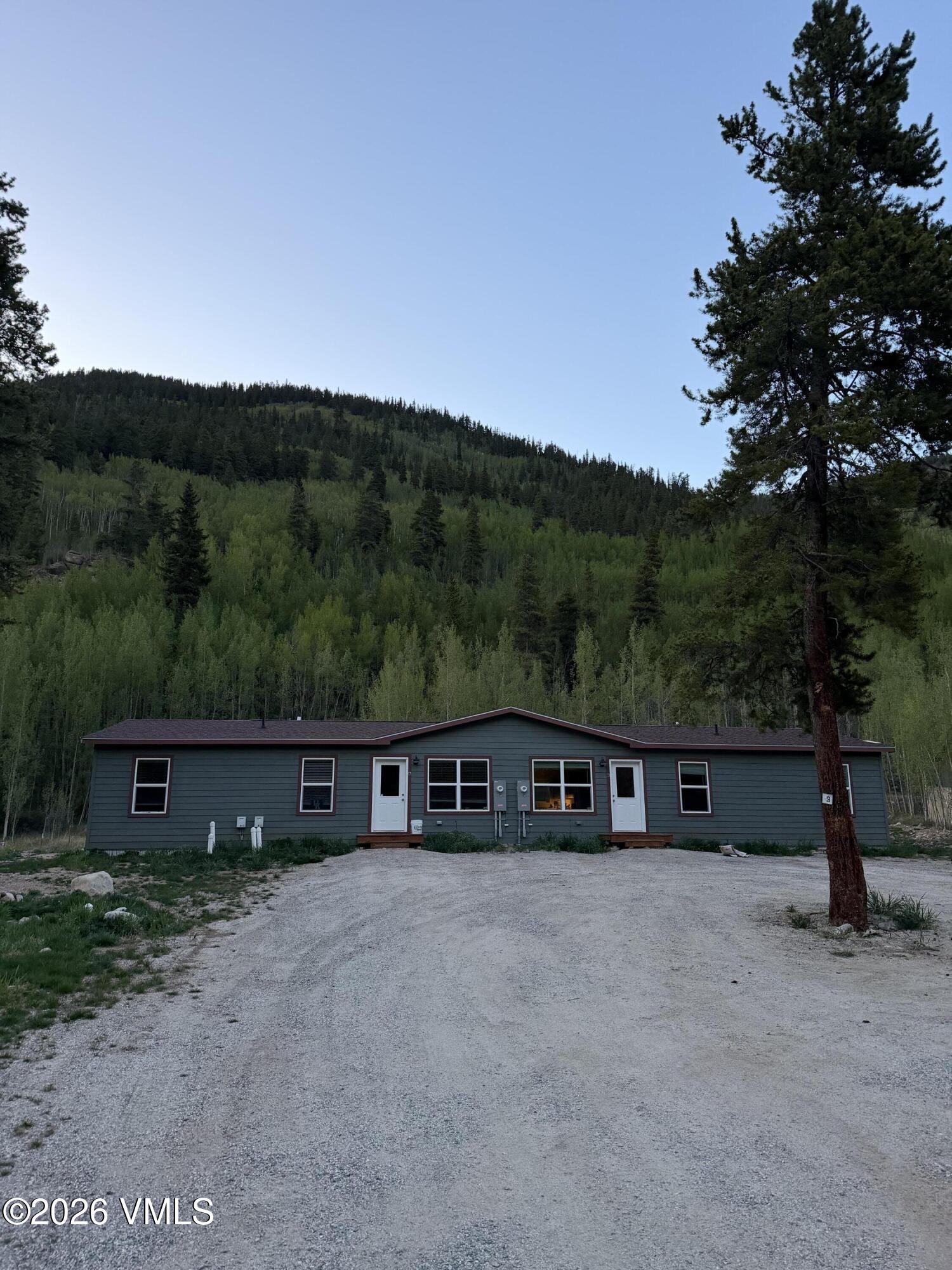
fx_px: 880
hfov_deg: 56.8
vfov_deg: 71.6
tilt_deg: +12.4
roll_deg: +1.3
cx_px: 476
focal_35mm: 24
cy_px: 635
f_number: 1.78
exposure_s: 1/60
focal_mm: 6.76
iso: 250
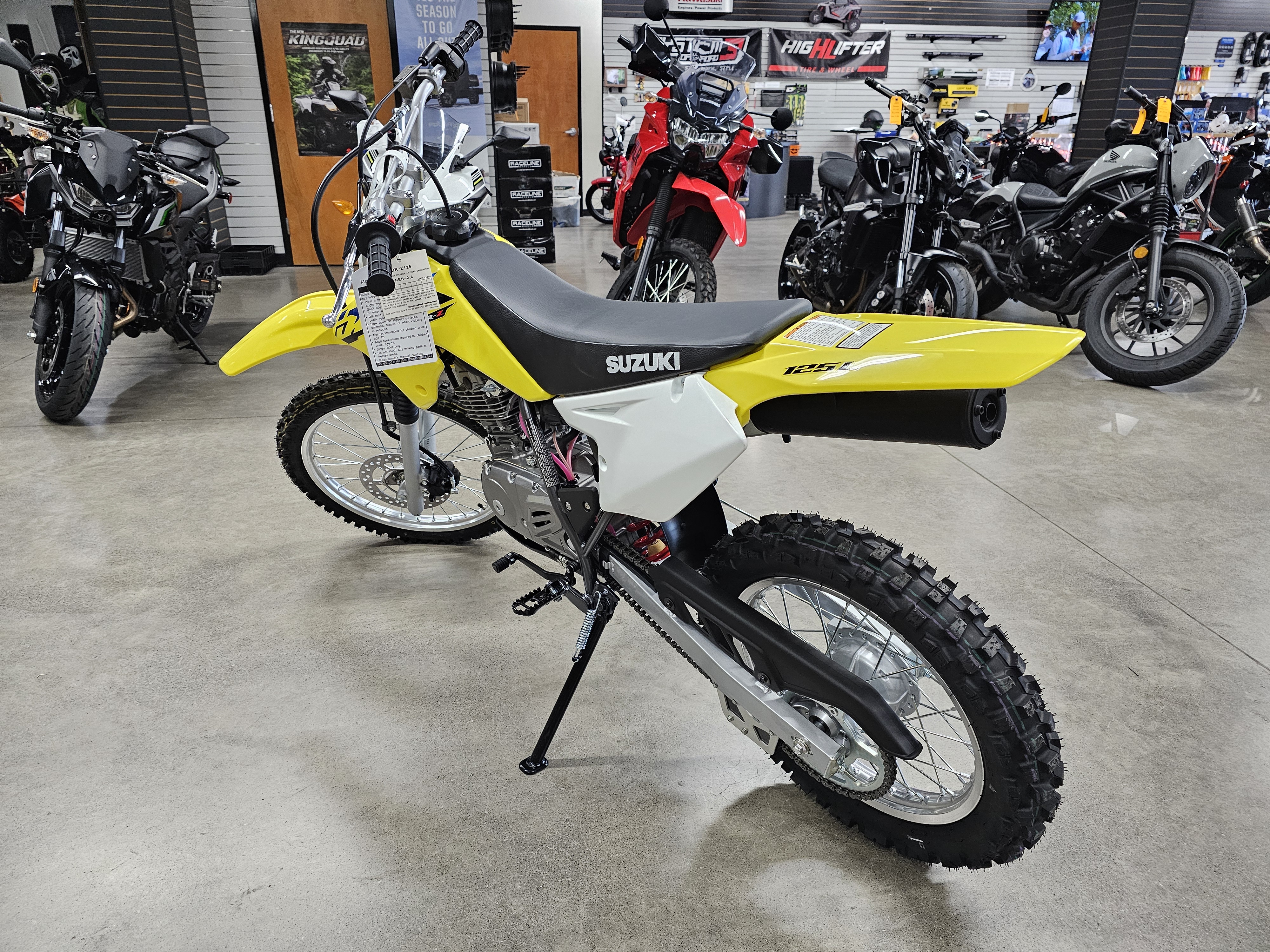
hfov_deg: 73.9
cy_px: 476
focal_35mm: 23
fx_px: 844
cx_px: 635
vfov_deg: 58.9
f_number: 1.7
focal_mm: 6.3
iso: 800
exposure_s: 1/120
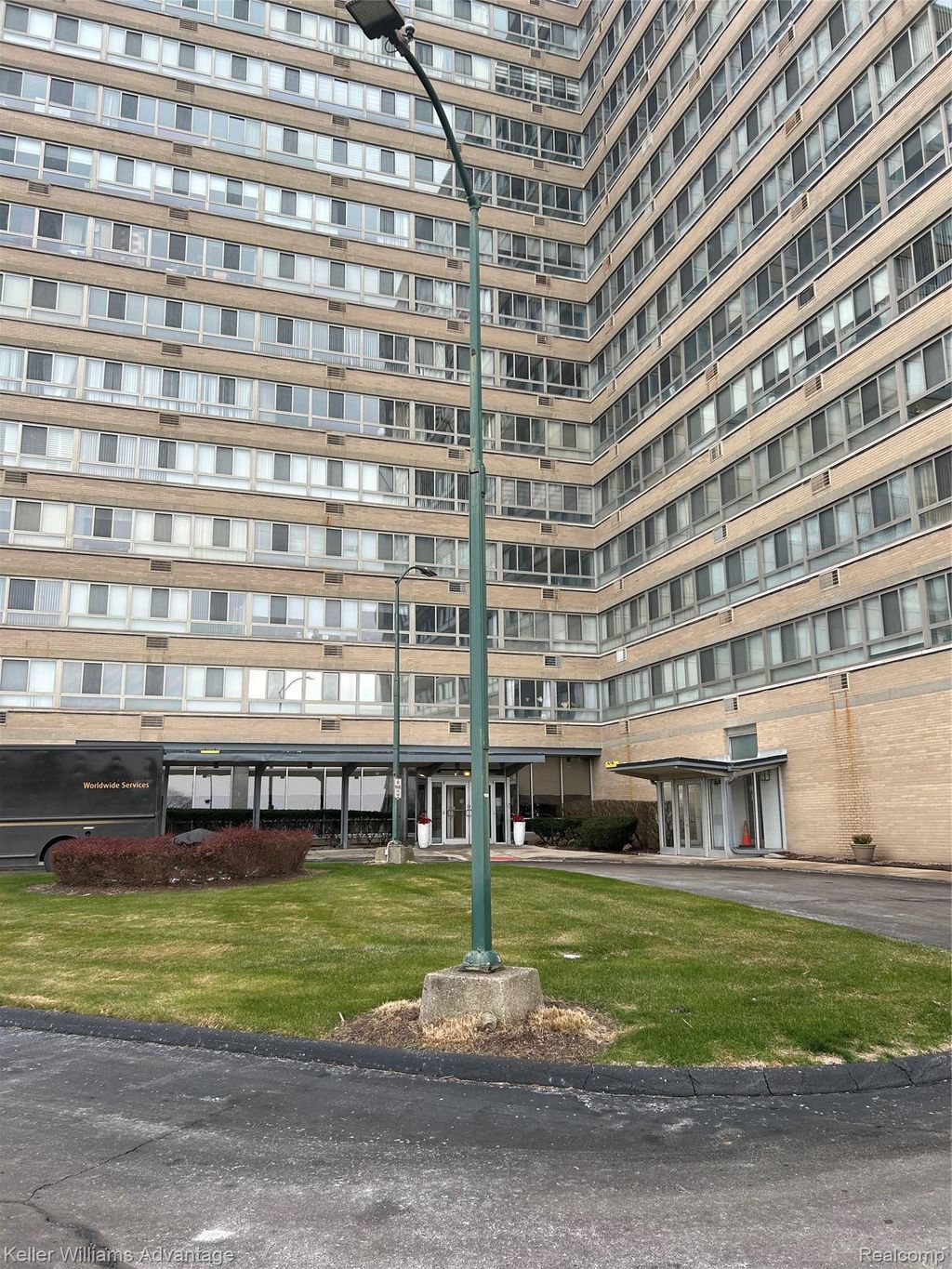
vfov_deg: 67.3
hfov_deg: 53.1
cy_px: 634
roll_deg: -0.5
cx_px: 476
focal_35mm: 26
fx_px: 953
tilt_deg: +9.2
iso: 50
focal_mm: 5.7
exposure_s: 1/422
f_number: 1.5
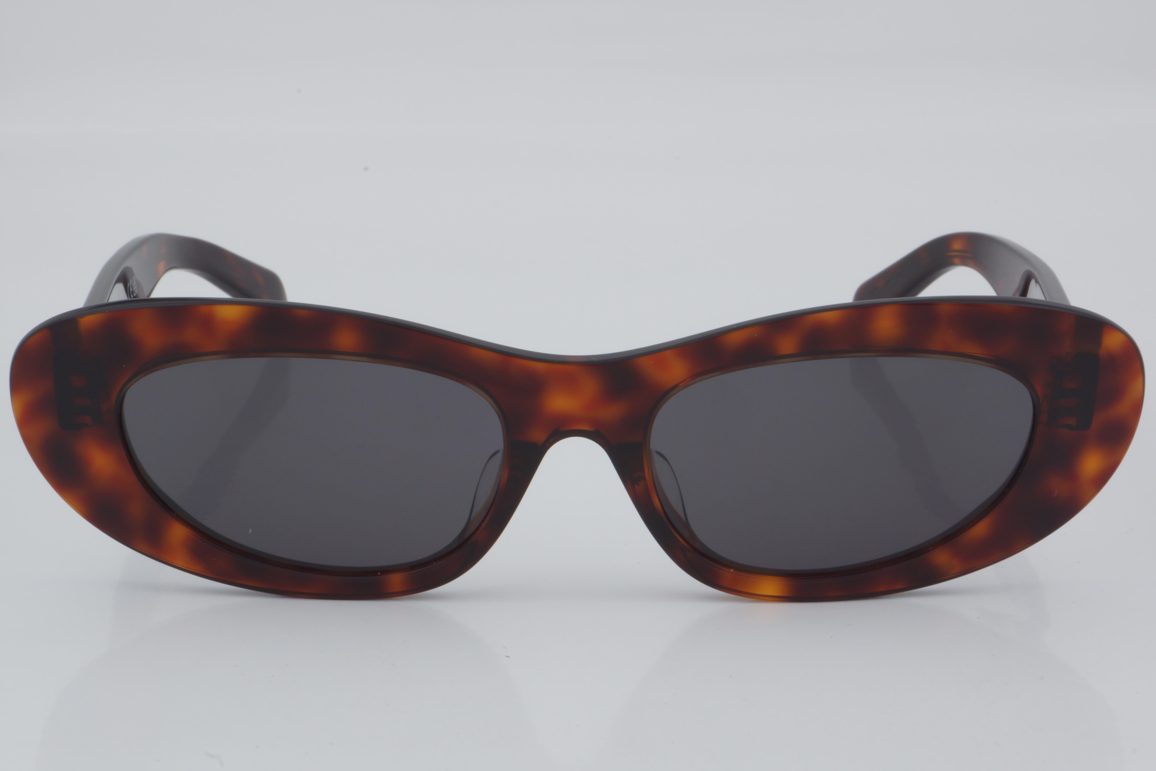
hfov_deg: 24.6
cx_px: 578
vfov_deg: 16.6
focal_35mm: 82
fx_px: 2649
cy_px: 386
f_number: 32
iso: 100
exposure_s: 1/4
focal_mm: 55
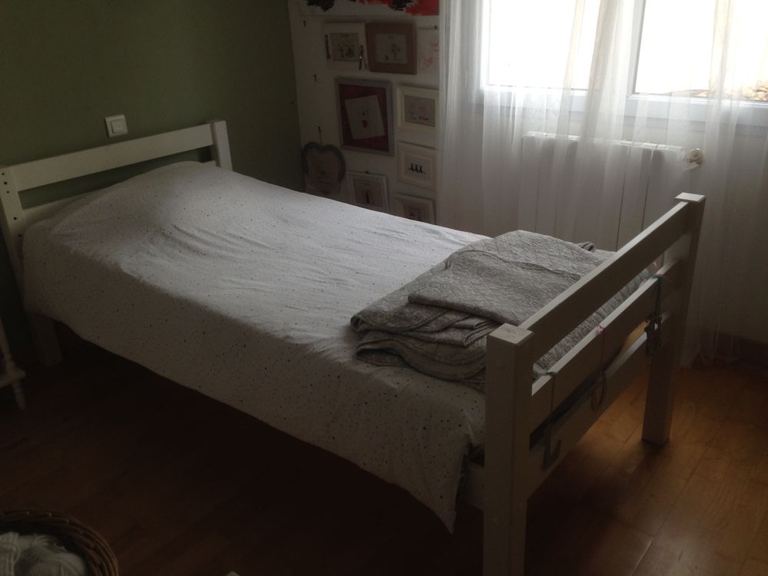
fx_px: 732
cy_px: 288
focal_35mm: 33
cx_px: 384
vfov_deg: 42.9
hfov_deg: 55.4
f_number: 2.4
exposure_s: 1/60
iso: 64
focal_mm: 4.12
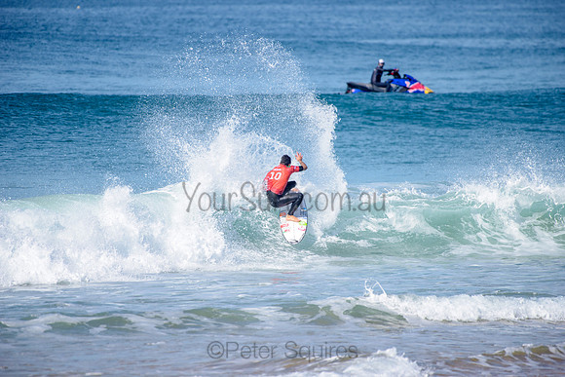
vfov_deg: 2.8
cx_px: 282
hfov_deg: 4.1
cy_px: 188
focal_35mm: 500
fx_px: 7849
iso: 160
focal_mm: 500
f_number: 5.6
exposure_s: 1/2000
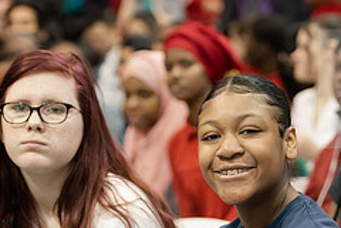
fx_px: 2065
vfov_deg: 6.3
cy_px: 202
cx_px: 276
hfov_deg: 9.4
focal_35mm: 218
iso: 3200
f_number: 3.5
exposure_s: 1/160
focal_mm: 90
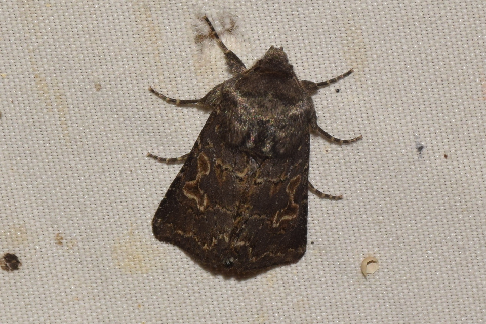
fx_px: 2835
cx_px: 243
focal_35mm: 210
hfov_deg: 9.8
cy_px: 162
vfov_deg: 6.5
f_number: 14
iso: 400
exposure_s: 1/200
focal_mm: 140
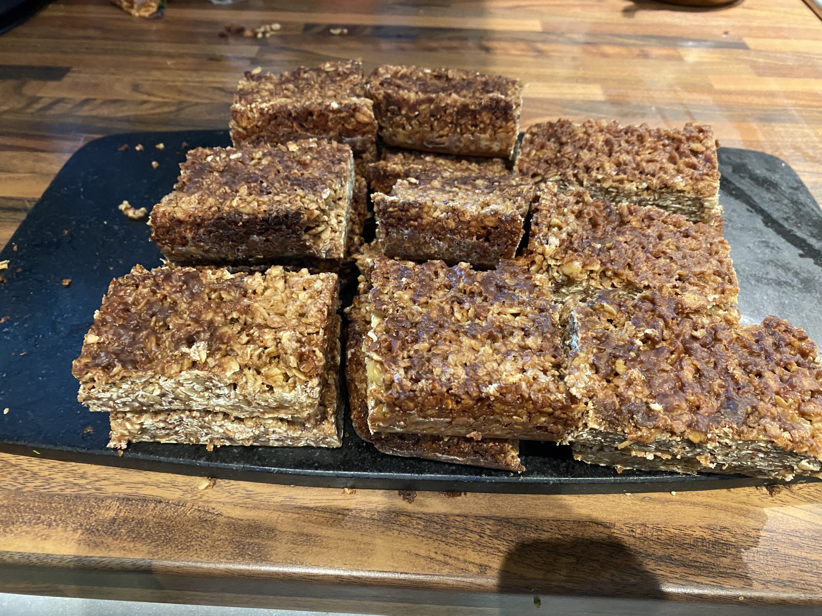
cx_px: 411
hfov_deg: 67.3
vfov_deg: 53.1
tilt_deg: -46.7
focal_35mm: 26
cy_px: 308
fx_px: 617
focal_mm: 4.25
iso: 640
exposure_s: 1/31
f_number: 1.8
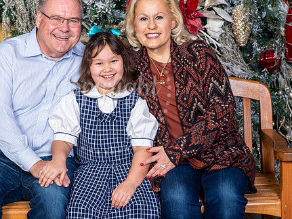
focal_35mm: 110
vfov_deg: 13.4
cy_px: 89
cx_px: 106
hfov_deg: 17.9
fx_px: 928
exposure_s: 1/125
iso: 400
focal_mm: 85
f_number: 8
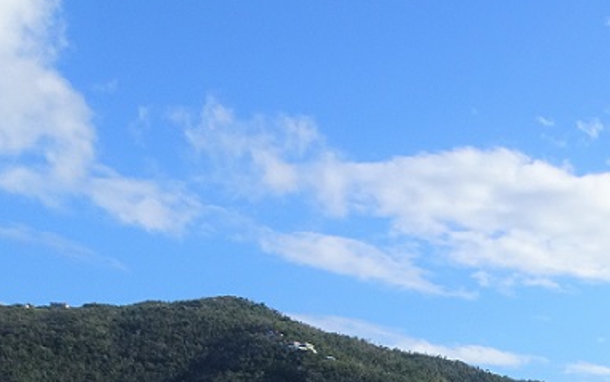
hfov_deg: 25.7
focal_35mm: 71
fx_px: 1181
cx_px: 744
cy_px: 615
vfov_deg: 16.3
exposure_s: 1/1000
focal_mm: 4.1
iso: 80
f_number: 3.5
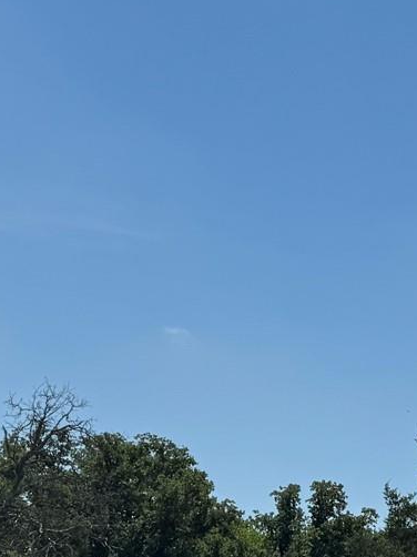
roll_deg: -0.4
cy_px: 254
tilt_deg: +14.7
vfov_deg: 20.0
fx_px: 1575
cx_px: 644
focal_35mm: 98
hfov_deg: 14.0
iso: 80
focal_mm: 6.76
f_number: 1.78
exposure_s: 1/10417
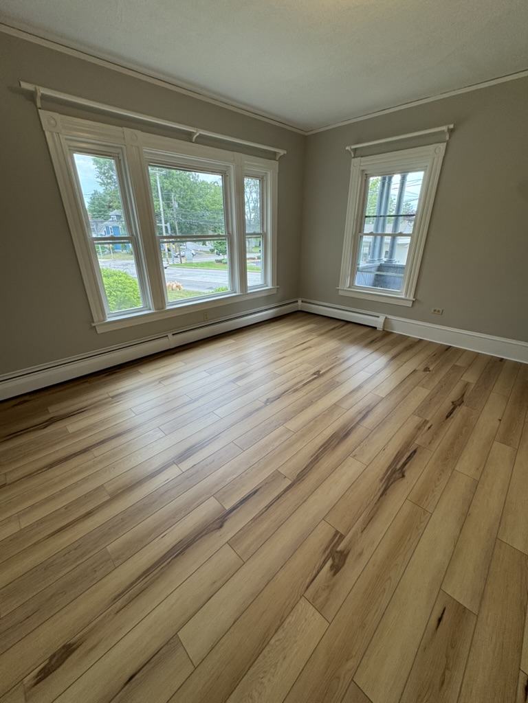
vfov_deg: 102.1
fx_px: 285
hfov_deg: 85.7
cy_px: 352
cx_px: 264
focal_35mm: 14
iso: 80
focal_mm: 2.22
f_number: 2.2
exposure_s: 1/120
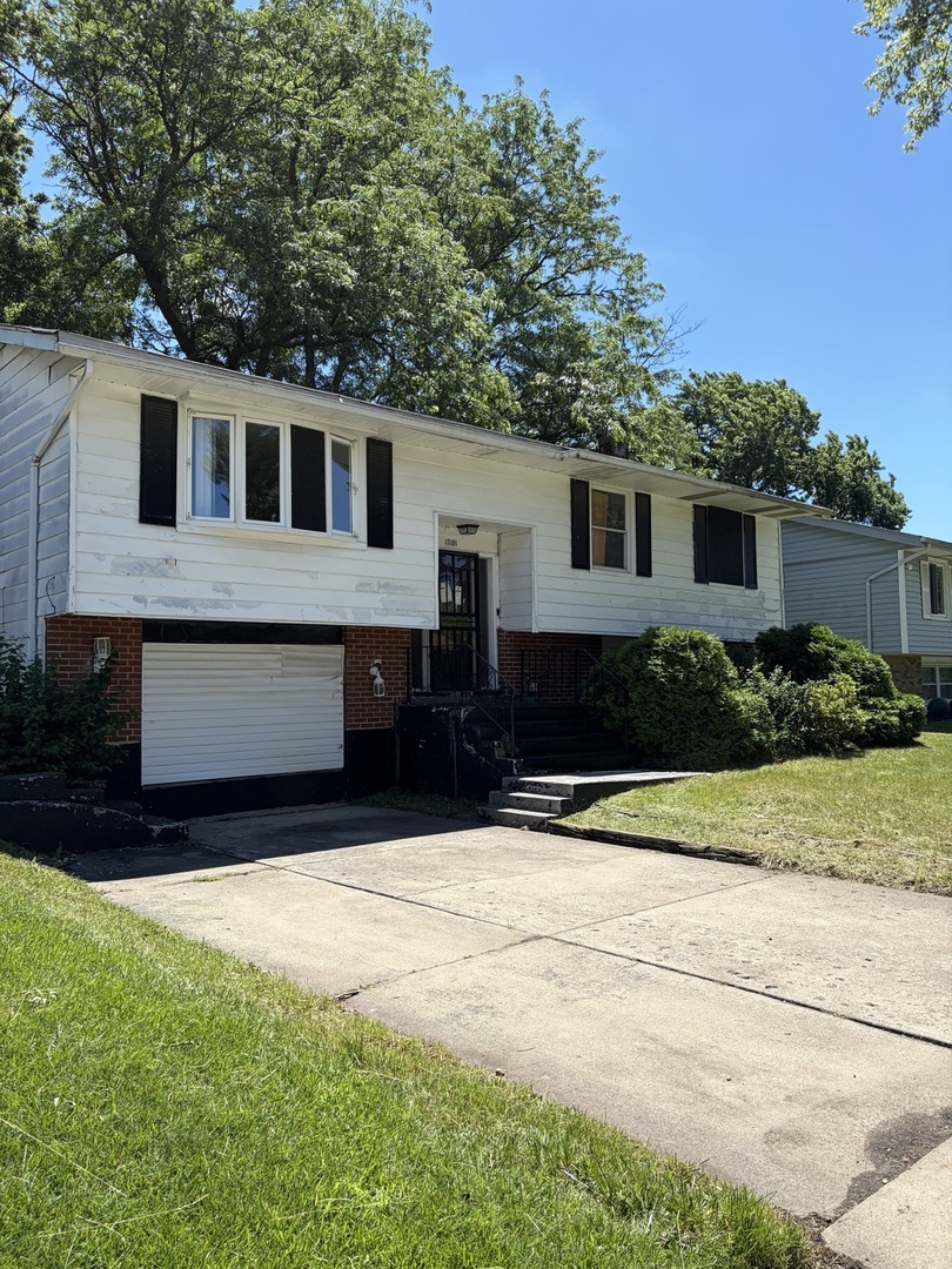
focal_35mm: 26
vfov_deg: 67.3
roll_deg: +1.1
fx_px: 953
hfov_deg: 53.1
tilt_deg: +3.2
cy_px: 634
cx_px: 476
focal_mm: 5.96
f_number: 1.6
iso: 50
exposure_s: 1/2141
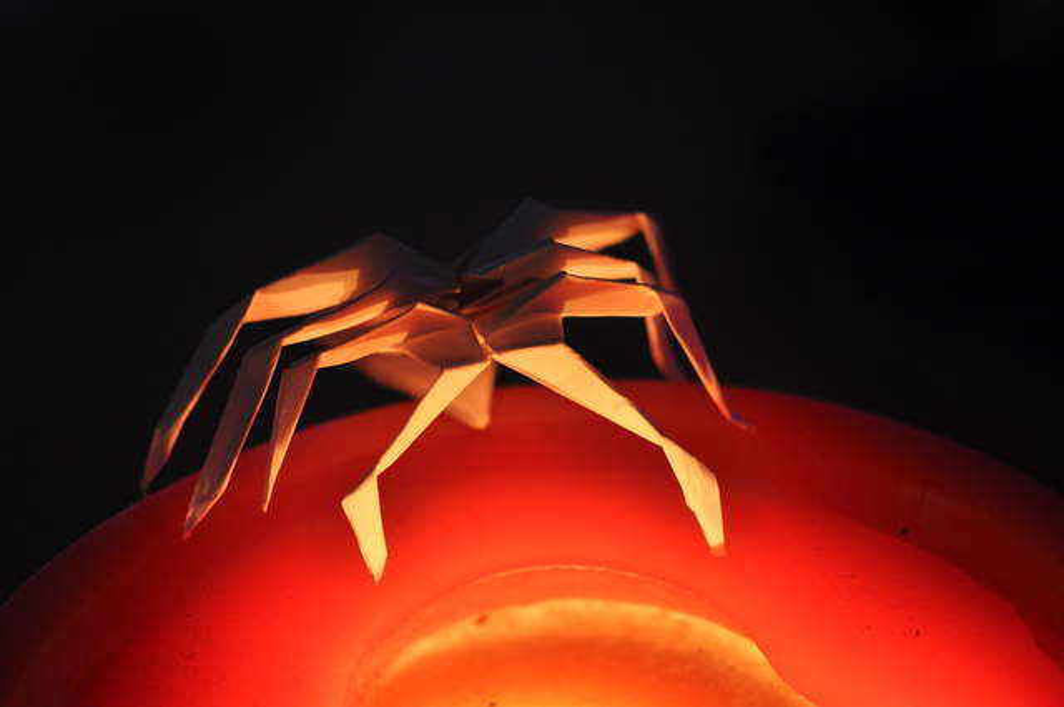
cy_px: 354
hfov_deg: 13.1
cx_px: 532
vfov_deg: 8.7
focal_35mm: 158
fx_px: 4649
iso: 640
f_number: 3.2
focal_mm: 105
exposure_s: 1/15
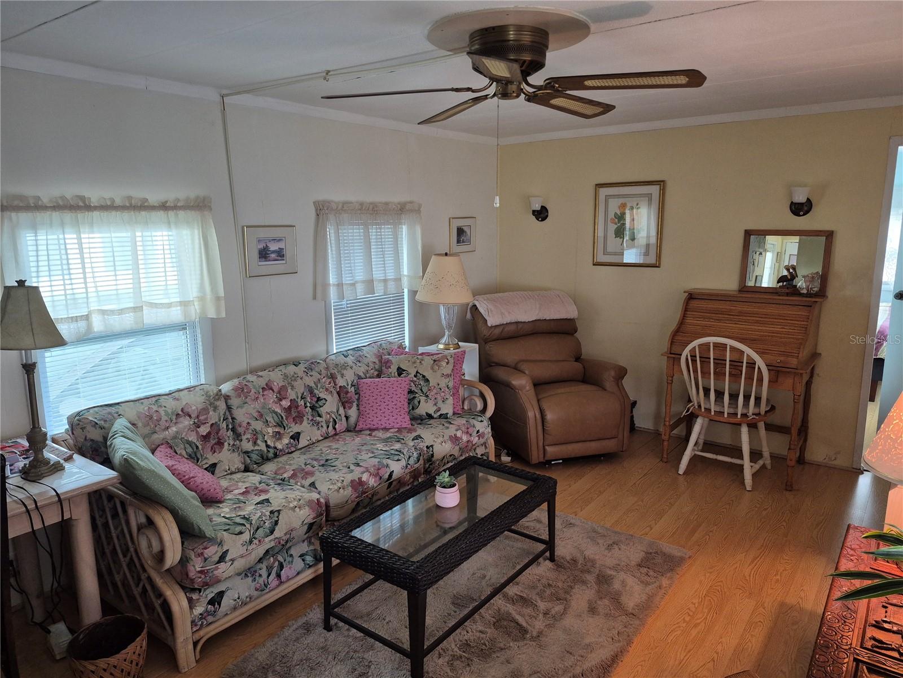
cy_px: 339
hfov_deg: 73.9
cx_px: 452
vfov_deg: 58.9
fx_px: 600
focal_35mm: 23
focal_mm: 5.4
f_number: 1.8
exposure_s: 1/120
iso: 400
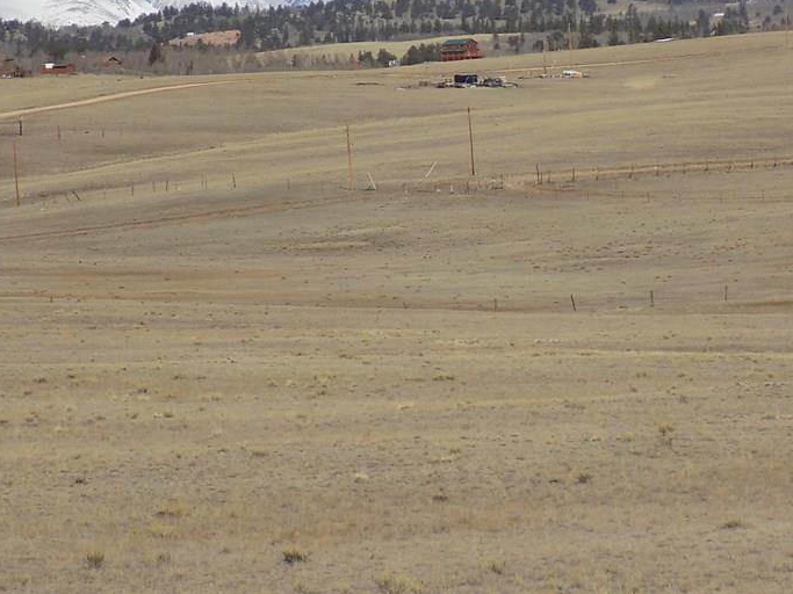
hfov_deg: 7.9
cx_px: 468
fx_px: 5772
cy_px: 181
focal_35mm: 252
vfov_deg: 5.9
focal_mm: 29.9
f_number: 5.3
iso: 80
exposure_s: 1/800
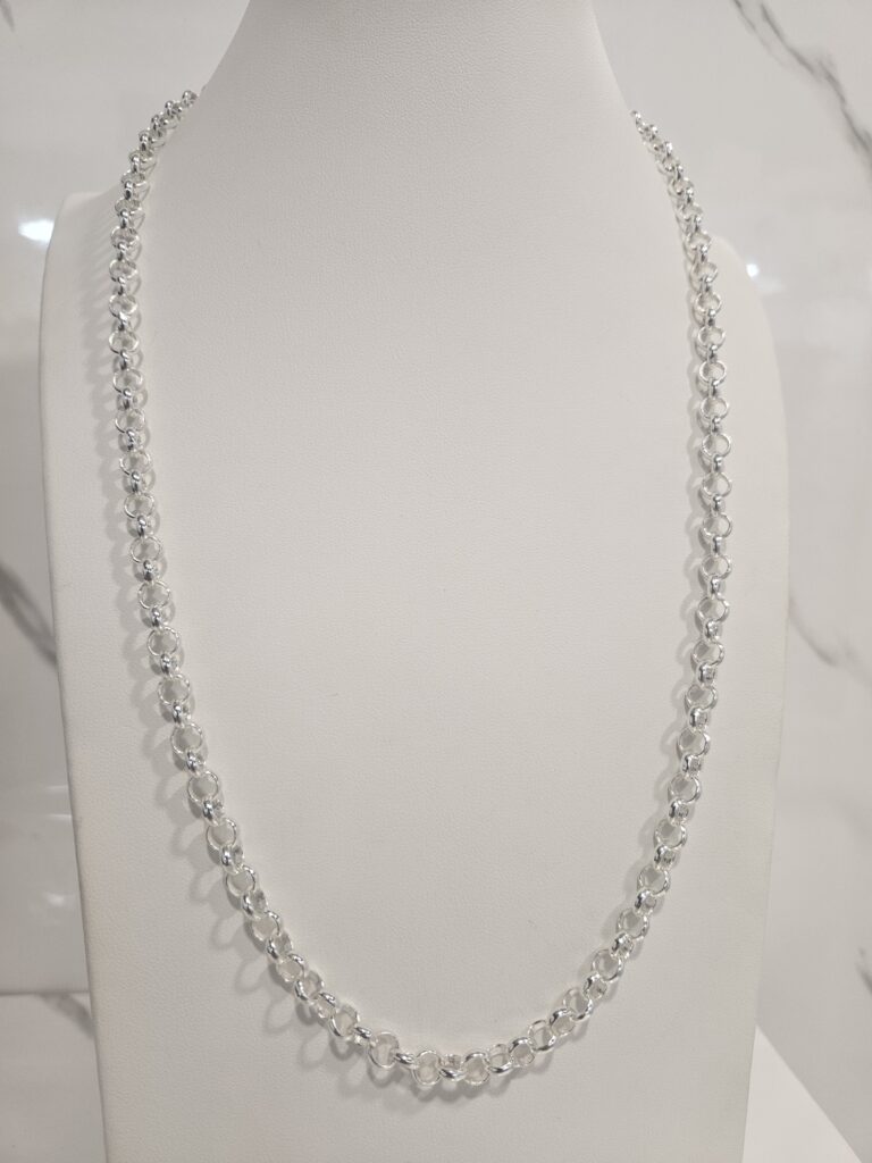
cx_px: 436
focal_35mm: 23
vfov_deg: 73.9
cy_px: 582
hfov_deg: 58.9
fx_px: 773
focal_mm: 5.4
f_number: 1.8
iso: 160
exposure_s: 1/100
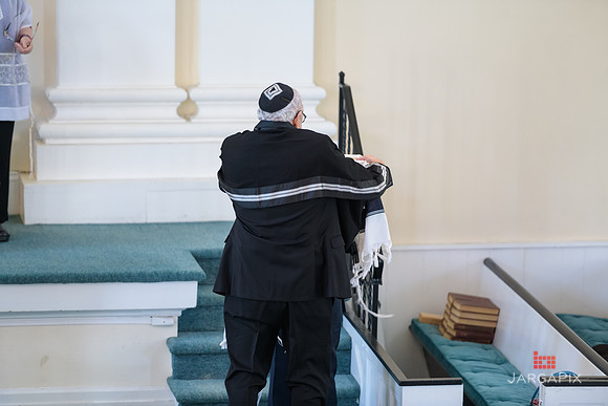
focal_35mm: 200
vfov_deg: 6.9
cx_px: 304
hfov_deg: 10.3
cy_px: 203
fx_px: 3378
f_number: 3.2
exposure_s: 1/125
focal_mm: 200
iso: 1000
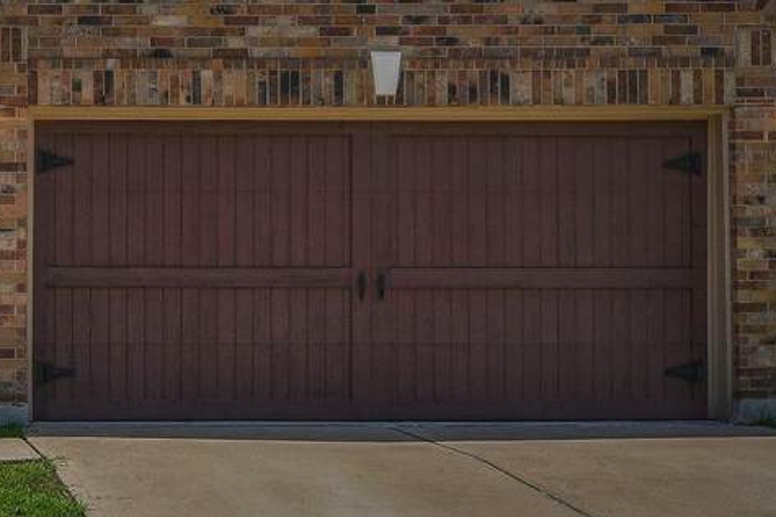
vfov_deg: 15.3
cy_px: 174
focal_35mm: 89
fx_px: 1917
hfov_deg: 21.6
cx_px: -103
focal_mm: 22
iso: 400
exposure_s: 1/1000
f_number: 8
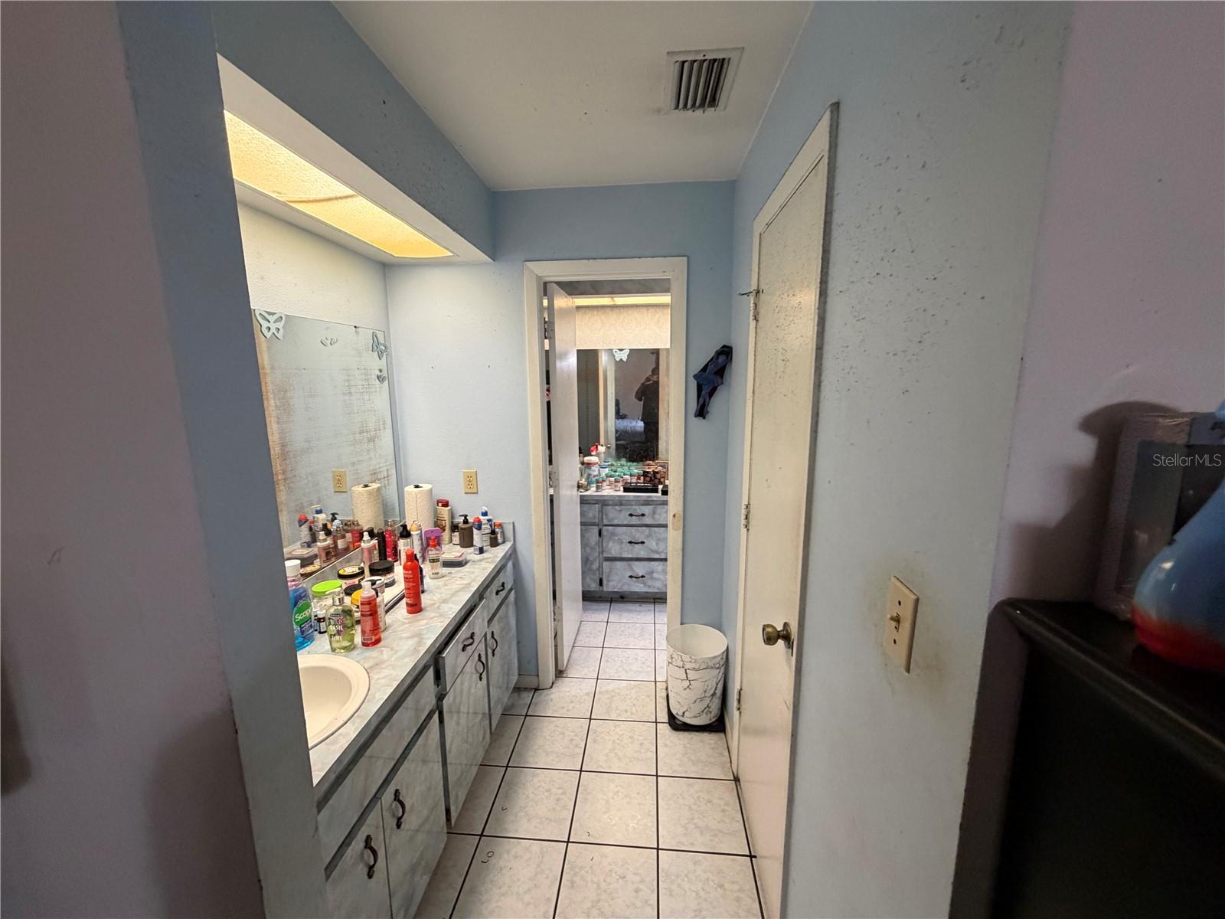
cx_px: 612
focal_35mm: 14
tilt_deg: -9.6
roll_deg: +0.3
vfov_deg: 85.7
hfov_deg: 102.1
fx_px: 495
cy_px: 460
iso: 400
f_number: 2.2
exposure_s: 1/60
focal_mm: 2.22
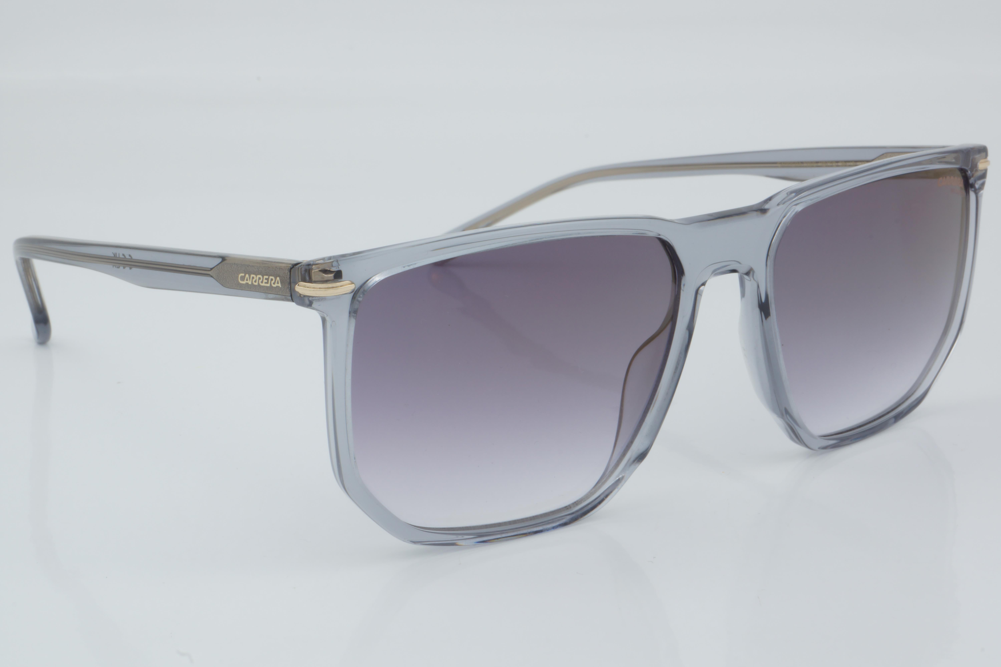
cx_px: 500
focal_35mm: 75
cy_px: 334
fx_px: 2085
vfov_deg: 18.2
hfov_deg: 27.0
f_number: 32
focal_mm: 50
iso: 100
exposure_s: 1/4
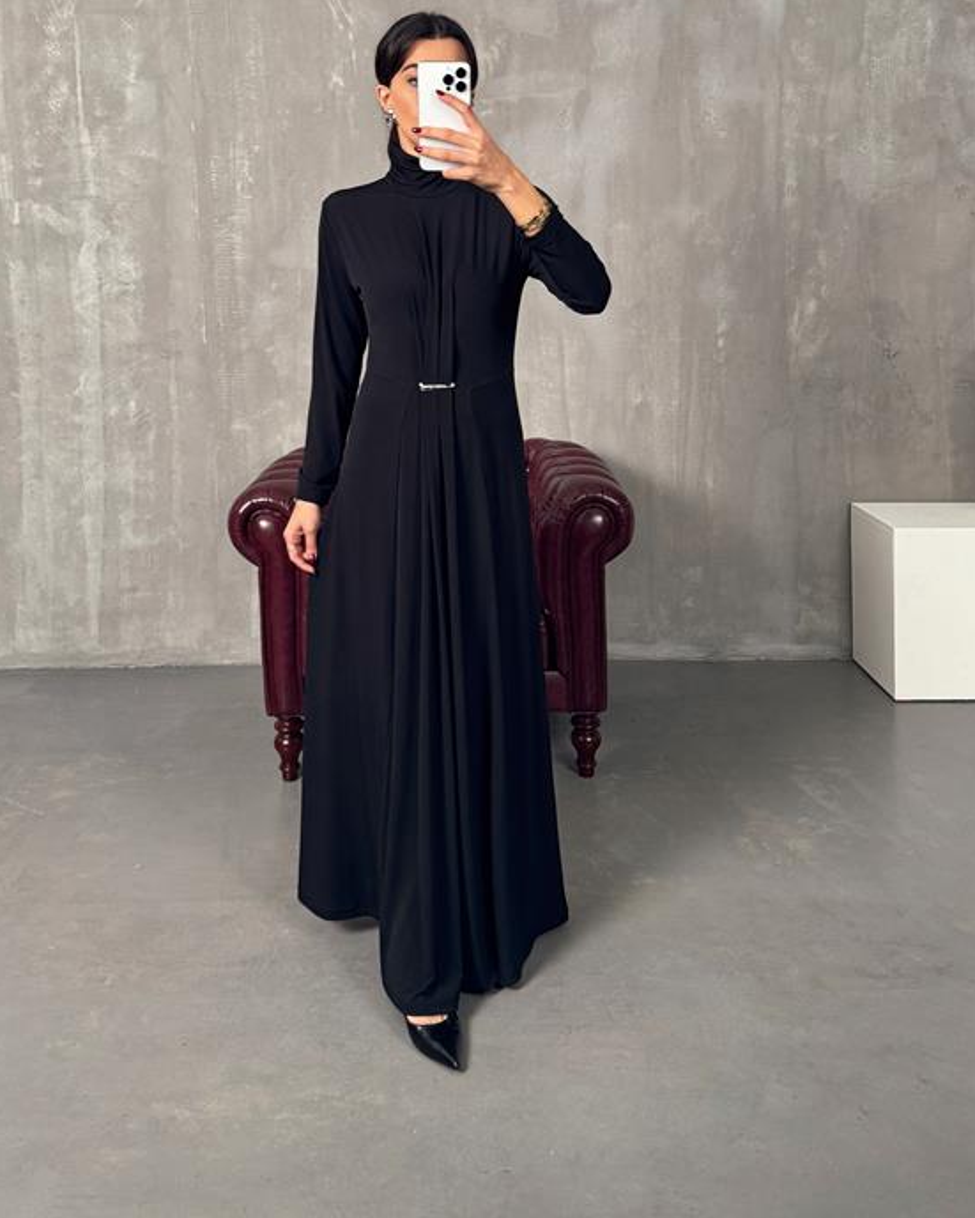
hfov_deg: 45.8
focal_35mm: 32
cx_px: 473
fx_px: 1153
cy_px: 393
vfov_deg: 54.4
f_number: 1.78
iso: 200
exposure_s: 1/121
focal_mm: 6.76
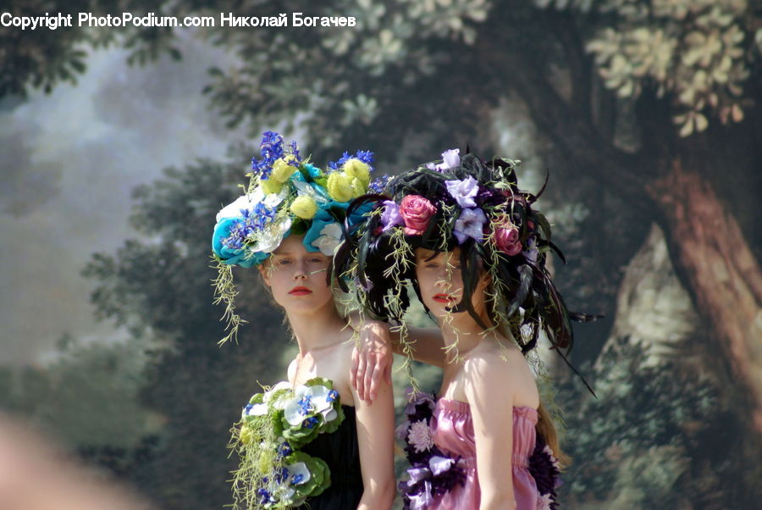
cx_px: 381
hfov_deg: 4.6
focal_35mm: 450
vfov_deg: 3.1
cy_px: 255
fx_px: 9534
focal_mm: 300
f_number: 5.6
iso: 200
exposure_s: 1/500
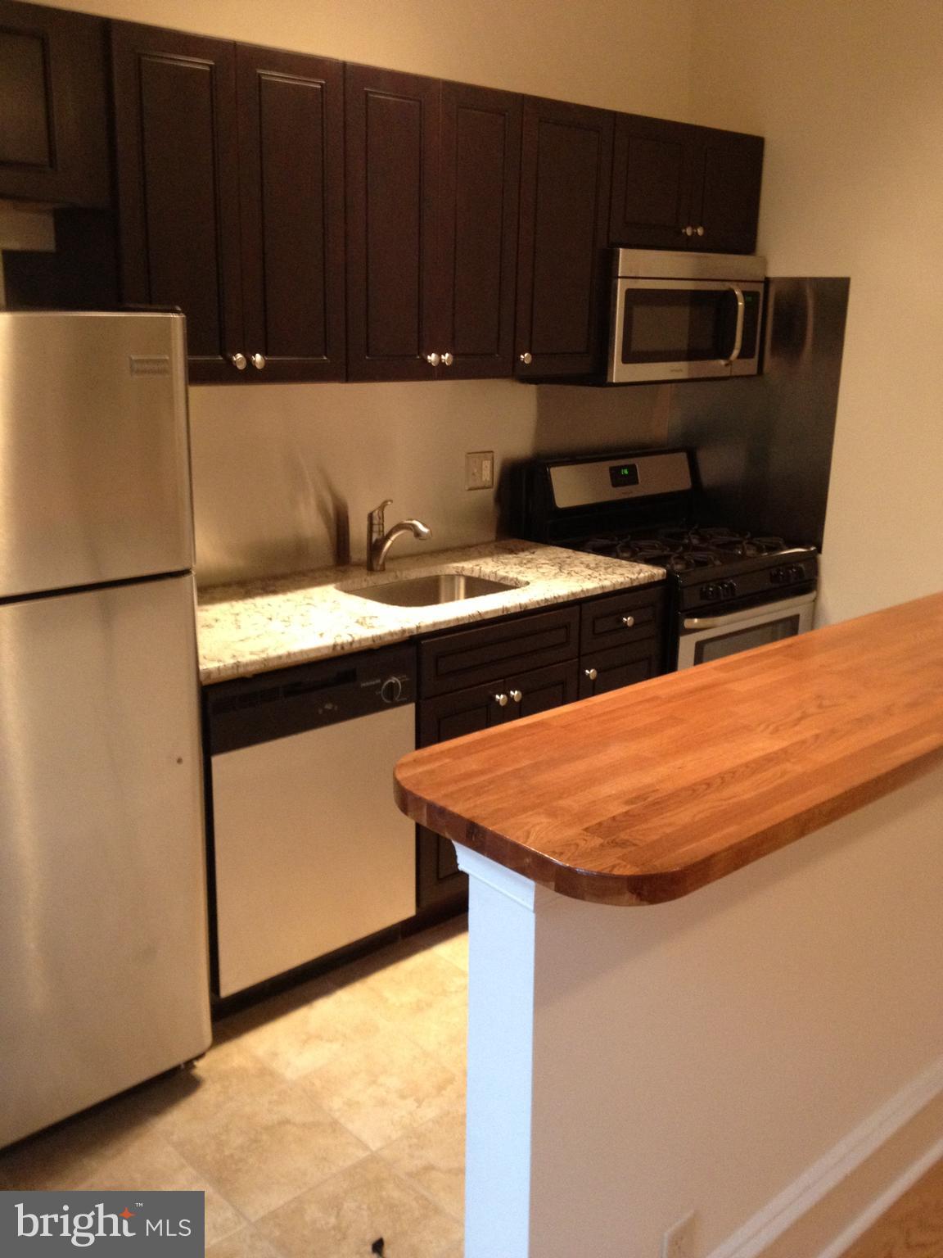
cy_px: 629
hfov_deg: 40.7
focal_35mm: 35
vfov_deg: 52.6
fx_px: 1271
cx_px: 472
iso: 250
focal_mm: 4.28
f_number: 2.4
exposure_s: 1/20
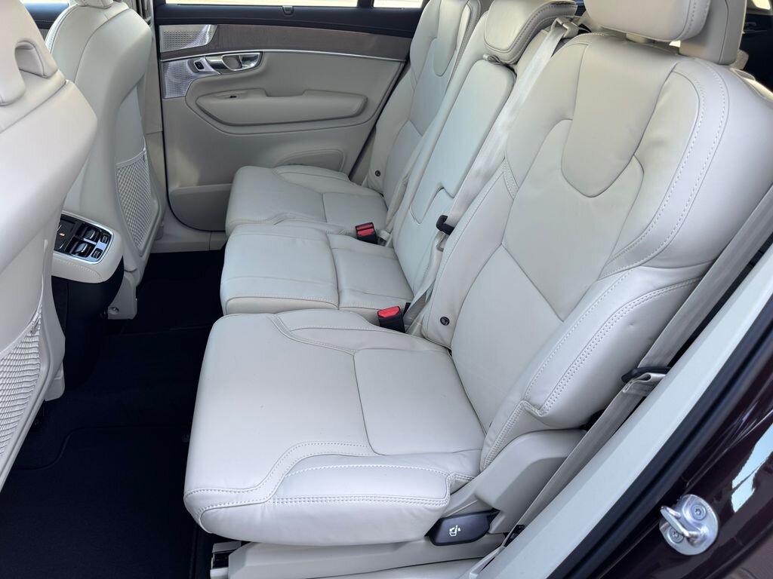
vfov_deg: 56.8
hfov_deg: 71.6
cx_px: 386
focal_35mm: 24
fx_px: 536
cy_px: 290
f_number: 1.78
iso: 100
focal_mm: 6.76
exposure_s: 1/121
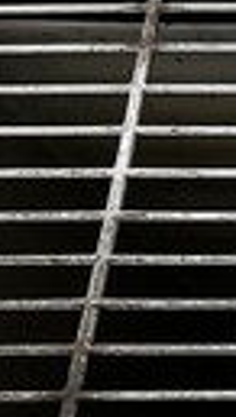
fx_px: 1550
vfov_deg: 14.7
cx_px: 1025
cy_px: 530
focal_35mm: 140
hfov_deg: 6.5
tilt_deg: -70.9
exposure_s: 1/121
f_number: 1.5
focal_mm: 5.7
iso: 125
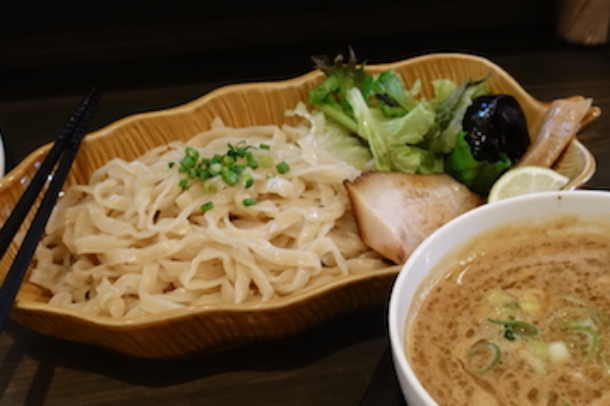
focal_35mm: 59
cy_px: 245
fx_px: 999
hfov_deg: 33.9
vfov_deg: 22.9
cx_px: 360
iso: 1250
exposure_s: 1/40
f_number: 2.8
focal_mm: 12.81
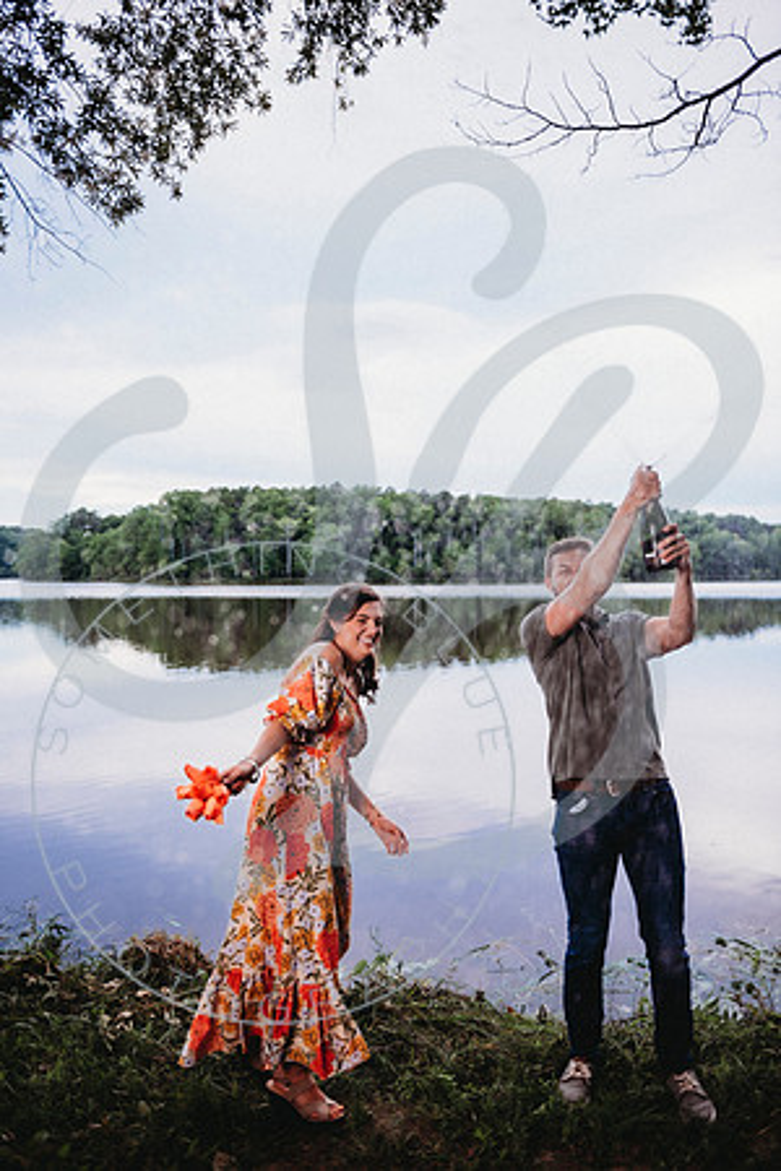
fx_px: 911
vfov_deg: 65.5
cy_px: 586
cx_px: 390
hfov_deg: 46.4
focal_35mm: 28
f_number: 2.8
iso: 200
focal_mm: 28
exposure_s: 1/160
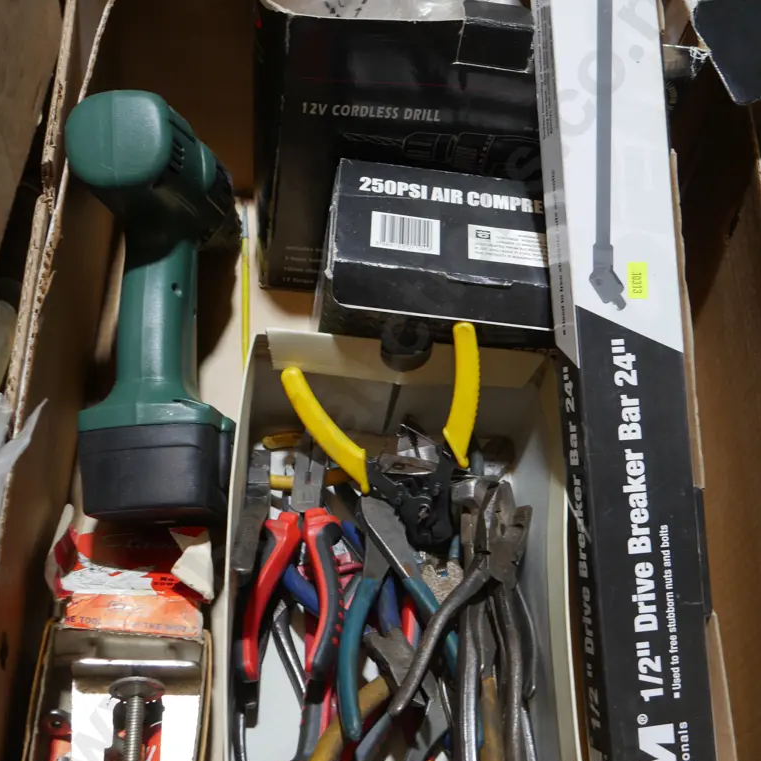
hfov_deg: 34.0
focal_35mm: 50
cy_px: 368
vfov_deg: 34.0
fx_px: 1244
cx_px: 378
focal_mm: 21
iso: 400
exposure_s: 1/60
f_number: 4.6
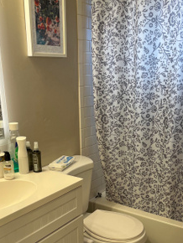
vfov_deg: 43.0
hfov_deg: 33.5
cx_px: 116
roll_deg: -0.7
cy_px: 169
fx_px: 303
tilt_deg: -18.9
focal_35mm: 43
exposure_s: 1/67
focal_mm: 5.1
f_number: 1.6
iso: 80
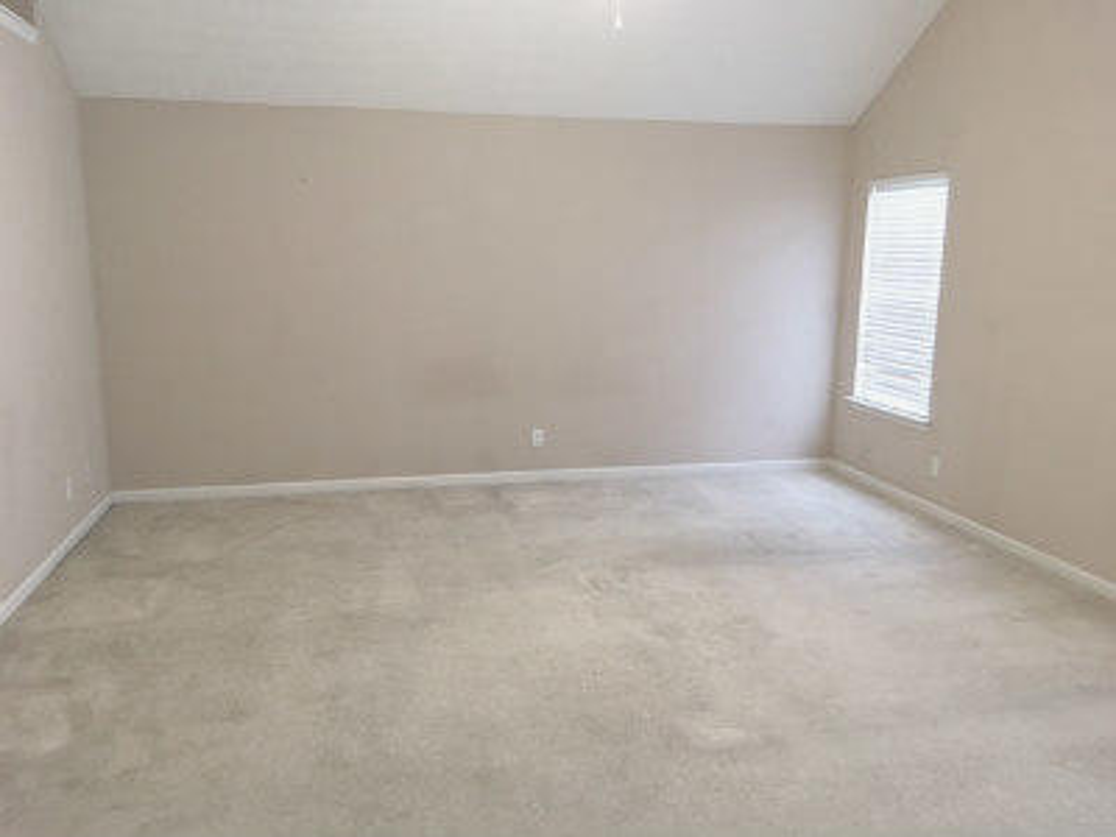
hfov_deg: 61.7
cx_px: 558
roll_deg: -0.9
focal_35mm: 29
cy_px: 418
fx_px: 935
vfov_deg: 48.2
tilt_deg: -10.6
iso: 125
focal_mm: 4.15
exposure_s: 1/30
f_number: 2.2
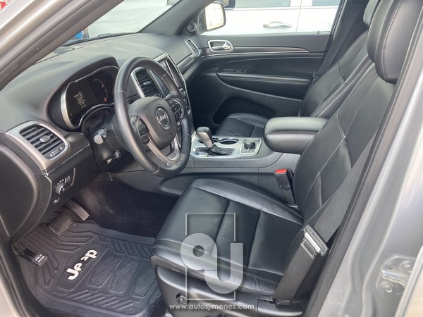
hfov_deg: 63.4
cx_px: 212
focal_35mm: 28
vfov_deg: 49.7
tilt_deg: -27.8
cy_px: 158
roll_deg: -0.6
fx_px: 342
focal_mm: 3.99
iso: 80
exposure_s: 1/110
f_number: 1.8
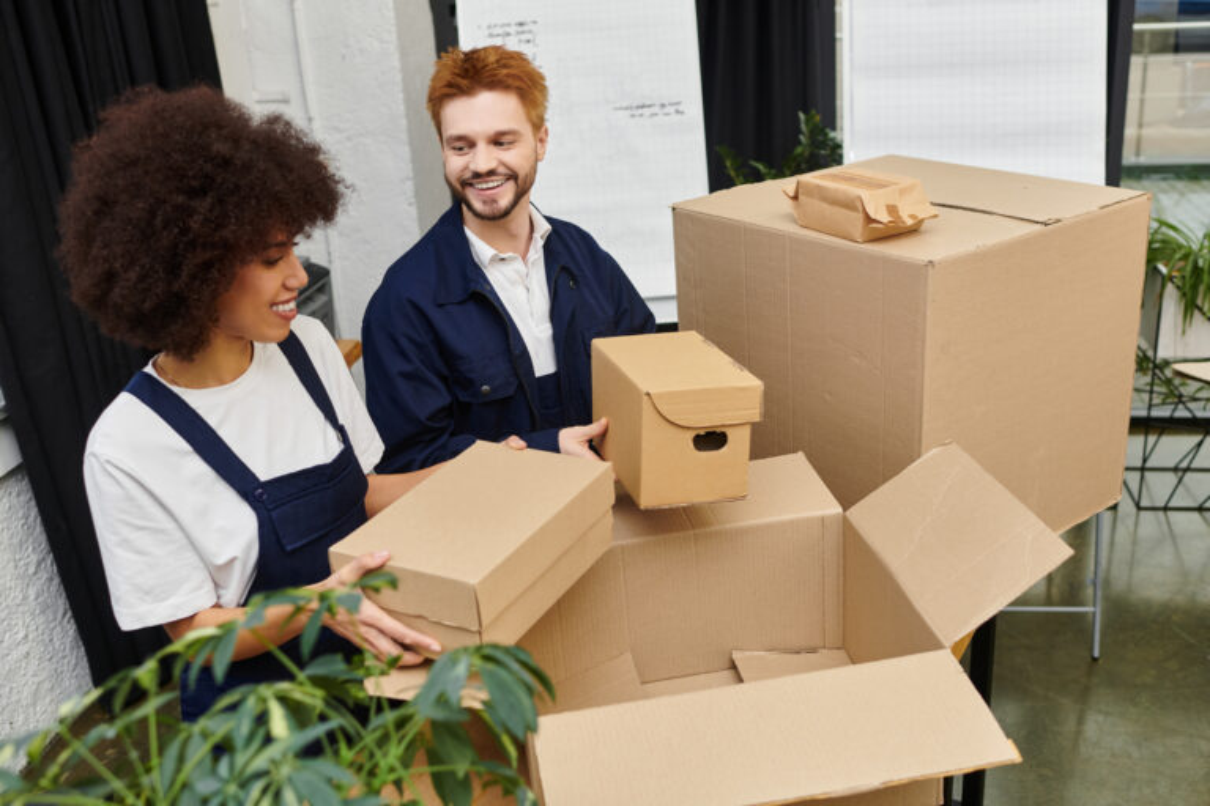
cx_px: 605
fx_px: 1176
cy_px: 403
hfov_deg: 54.4
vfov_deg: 37.9
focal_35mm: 35
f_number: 3.5
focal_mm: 35
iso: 320
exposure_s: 1/200
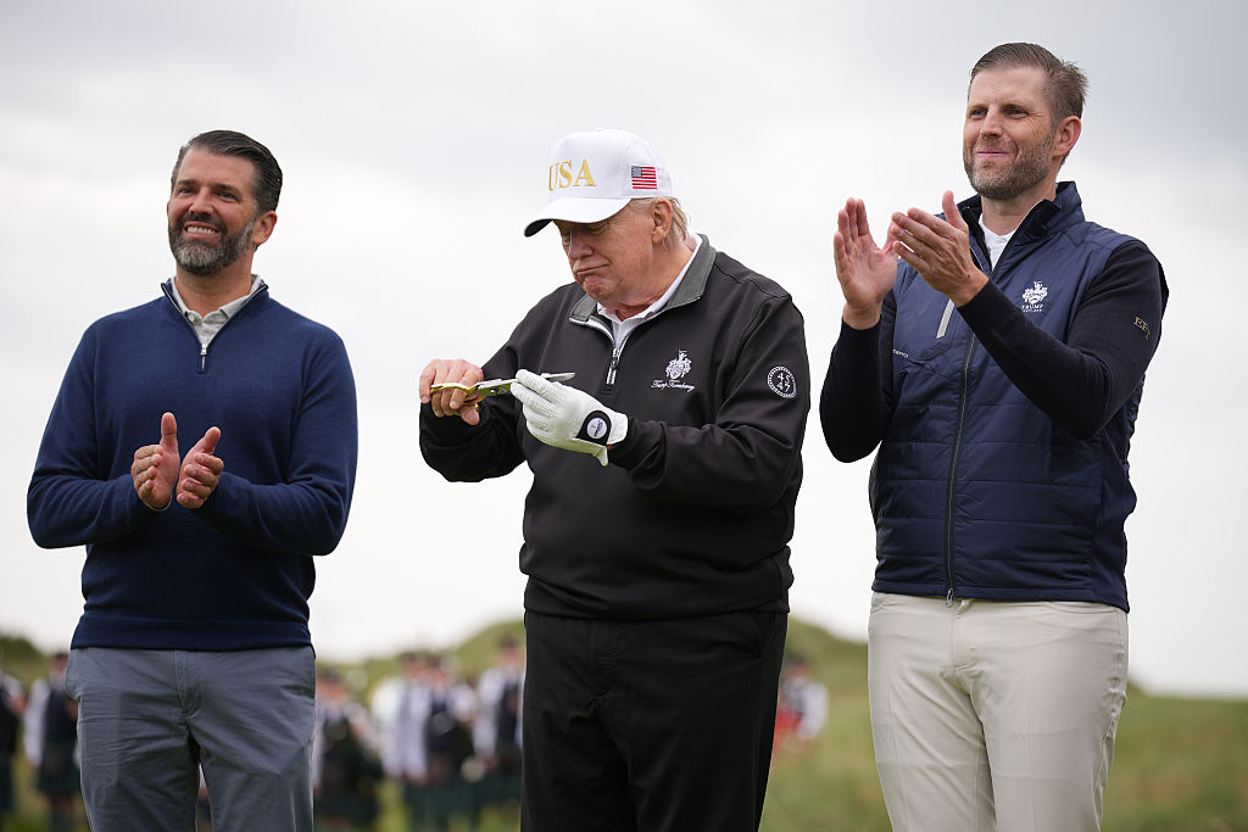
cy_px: 416
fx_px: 4472
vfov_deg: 10.6
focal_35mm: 129
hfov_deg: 15.9
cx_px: 624
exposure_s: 1/1600
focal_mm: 129
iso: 160
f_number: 2.8
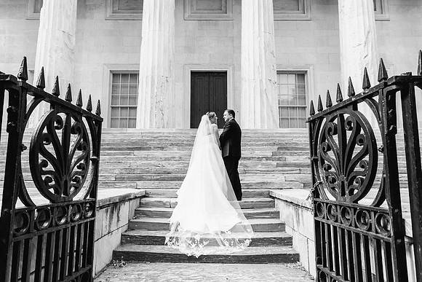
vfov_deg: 52.8
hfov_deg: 73.3
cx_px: 210
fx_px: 284
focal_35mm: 24
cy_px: 141
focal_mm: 24
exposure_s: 1/1600
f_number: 4
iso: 640
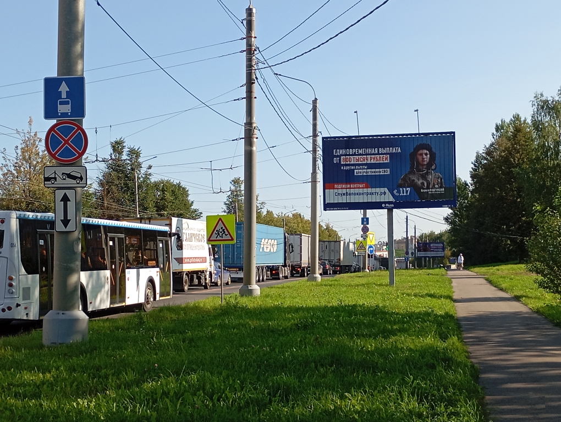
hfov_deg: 33.7
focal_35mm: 57
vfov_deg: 25.7
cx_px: 280
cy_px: 211
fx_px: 925
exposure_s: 1/495
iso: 101
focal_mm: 4.27
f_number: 1.8
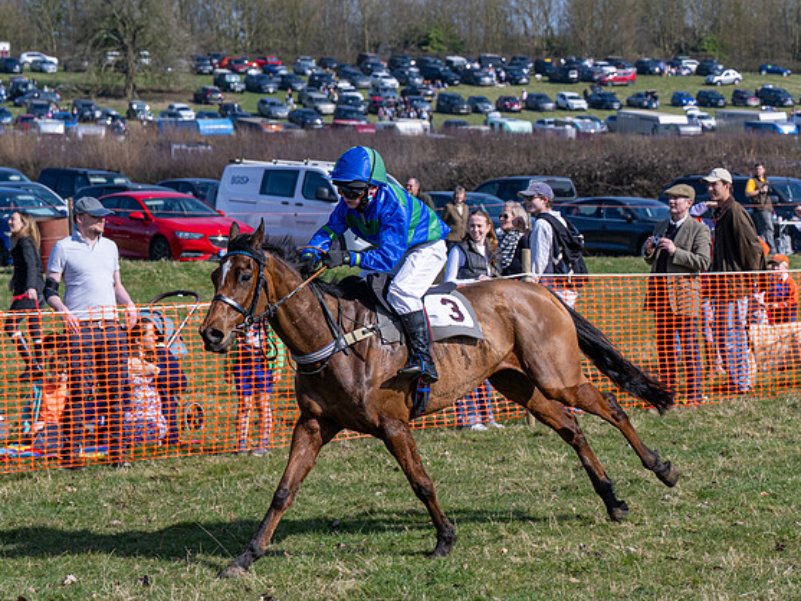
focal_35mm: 112
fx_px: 2592
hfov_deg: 17.4
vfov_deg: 13.2
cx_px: 616
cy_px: 344
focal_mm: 70
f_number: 5
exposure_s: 1/1600
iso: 200
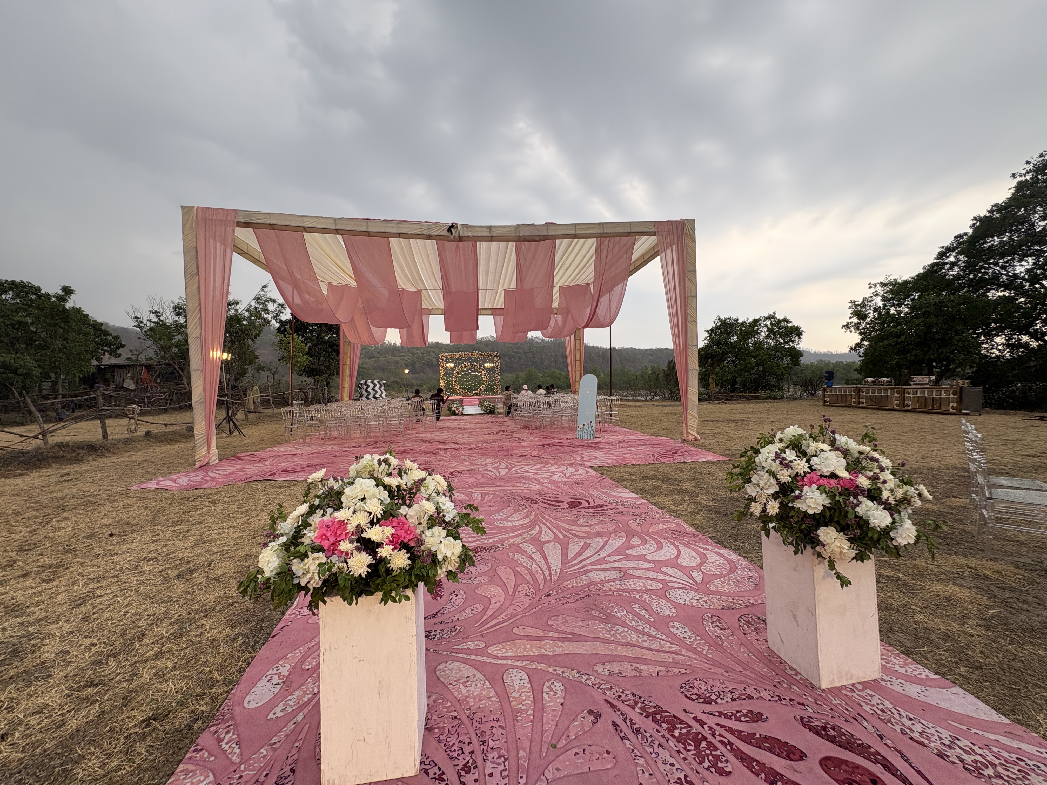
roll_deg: +2.3
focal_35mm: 14
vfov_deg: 85.7
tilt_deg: -0.8
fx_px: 423
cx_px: 524
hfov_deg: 102.1
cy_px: 392
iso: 64
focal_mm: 2.22
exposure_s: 1/99
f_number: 2.2
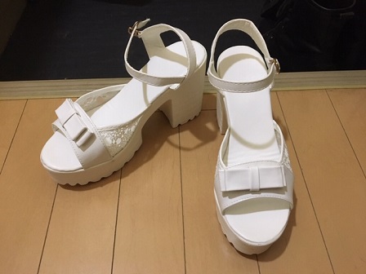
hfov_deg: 61.7
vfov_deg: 48.2
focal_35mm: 29
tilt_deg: -52.1
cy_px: 137
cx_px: 183
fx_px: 307
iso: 200
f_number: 2.2
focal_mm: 4.15
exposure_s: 1/24
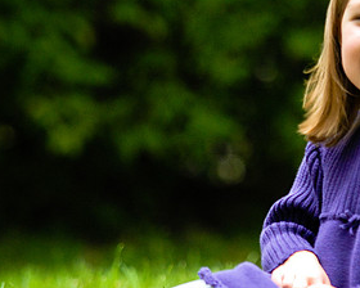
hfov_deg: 5.5
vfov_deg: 4.4
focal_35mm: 350
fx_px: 3729
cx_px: 274
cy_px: 138
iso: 500
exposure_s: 1/500
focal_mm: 120
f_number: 2.8
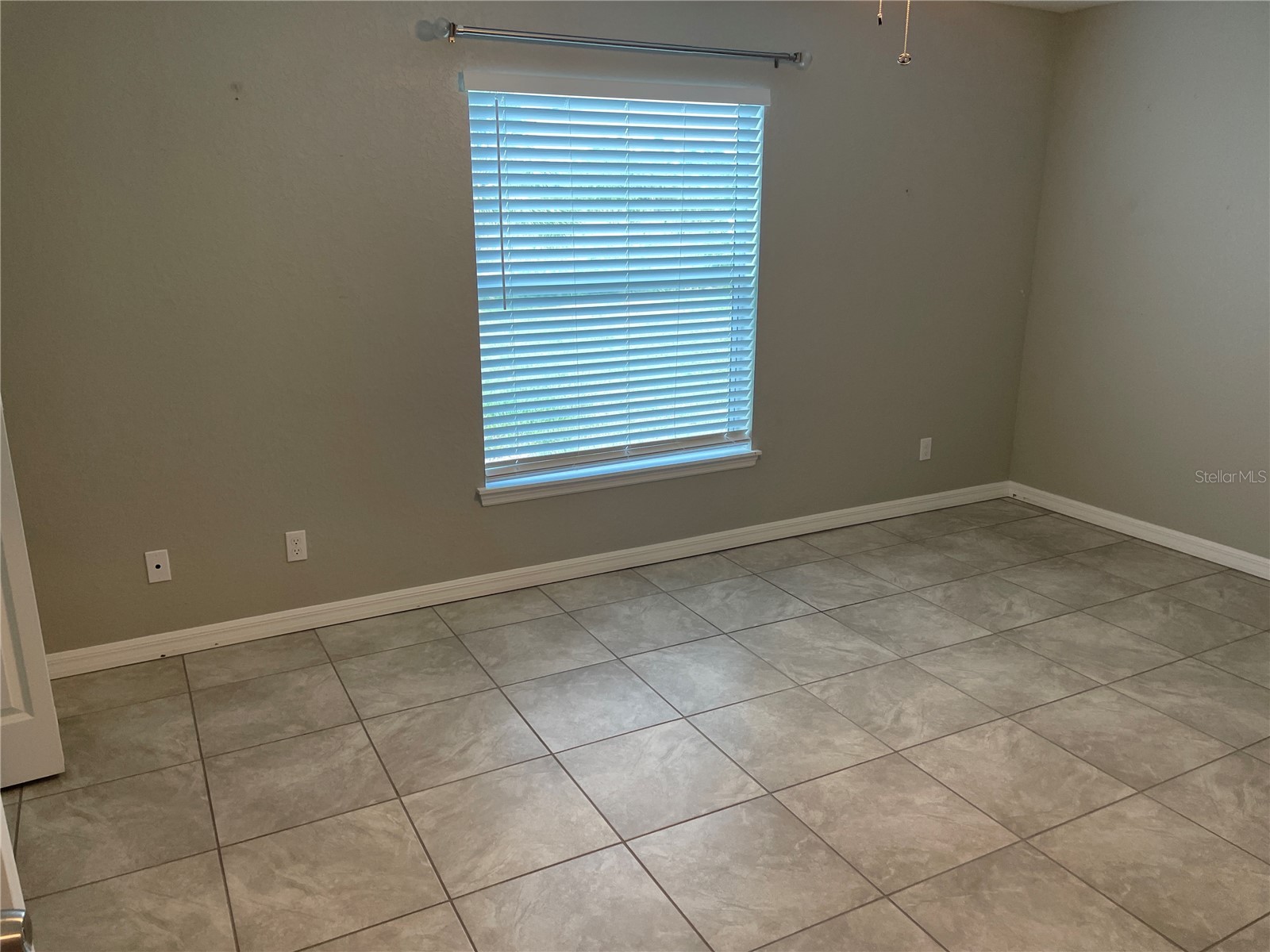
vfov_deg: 53.1
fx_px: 954
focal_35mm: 26
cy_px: 476
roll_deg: -0.1
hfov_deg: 67.3
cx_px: 635
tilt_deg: -16.6
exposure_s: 1/120
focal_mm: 4.2
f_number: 1.6
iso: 80
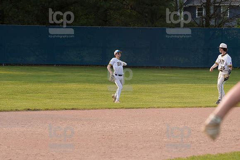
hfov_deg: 7.1
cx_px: 120
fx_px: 1945
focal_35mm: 292
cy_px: 80
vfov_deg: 4.7
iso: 800
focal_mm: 195
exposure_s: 1/1600
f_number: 5.6
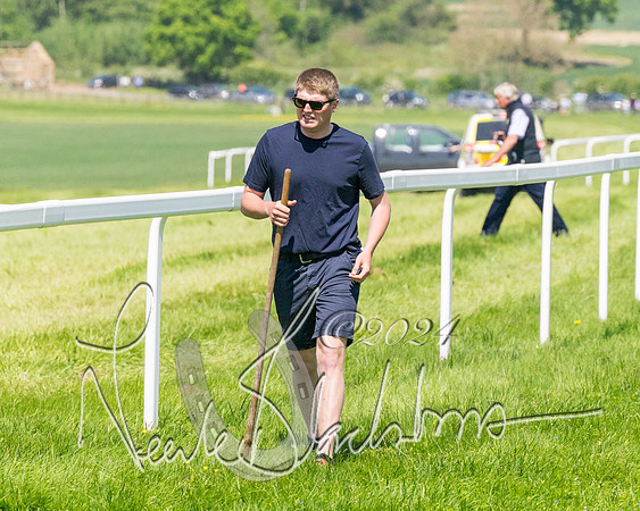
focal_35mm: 340
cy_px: 236
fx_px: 6438
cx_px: 303
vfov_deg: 4.6
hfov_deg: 5.7
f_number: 5
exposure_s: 1/6400
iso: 400
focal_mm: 155
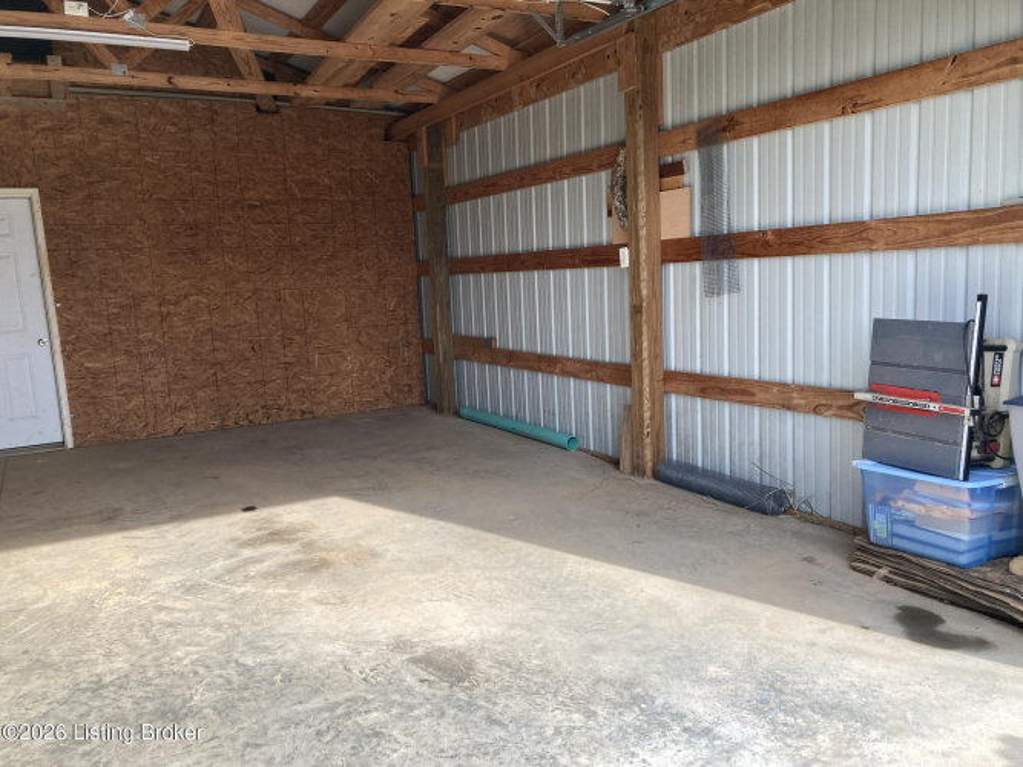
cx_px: 512
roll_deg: +1.8
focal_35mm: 28
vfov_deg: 49.7
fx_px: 827
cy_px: 384
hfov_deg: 63.5
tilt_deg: -7.3
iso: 20
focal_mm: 3.99
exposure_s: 1/349
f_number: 1.8
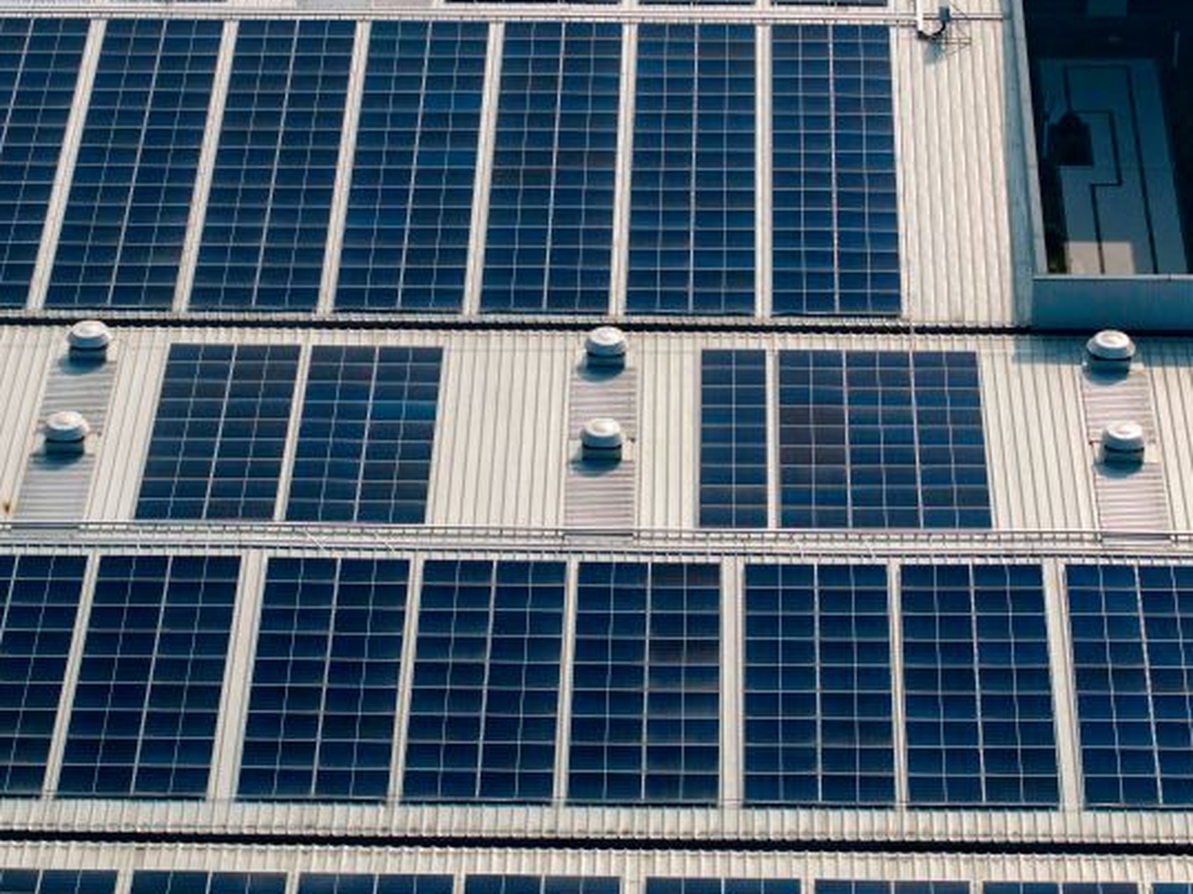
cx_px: 666
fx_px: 4583
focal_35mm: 133
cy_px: 232
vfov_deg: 11.1
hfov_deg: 14.8
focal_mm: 19.35
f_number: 2.8
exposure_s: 1/1600
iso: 100
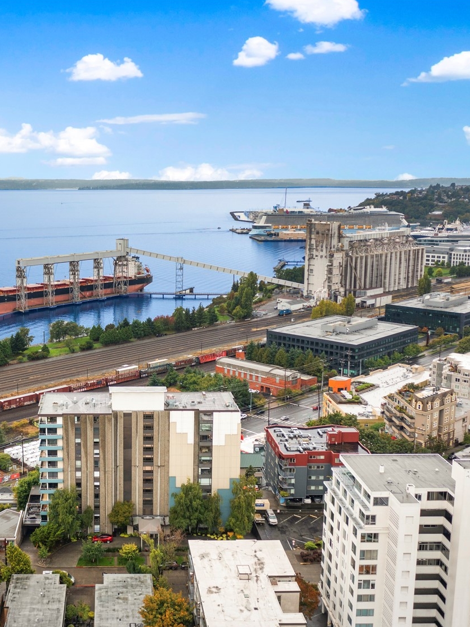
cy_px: 315
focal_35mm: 41
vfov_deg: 45.8
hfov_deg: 34.2
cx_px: 107
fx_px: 743
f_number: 2.8
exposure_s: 1/200
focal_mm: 10.26
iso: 100
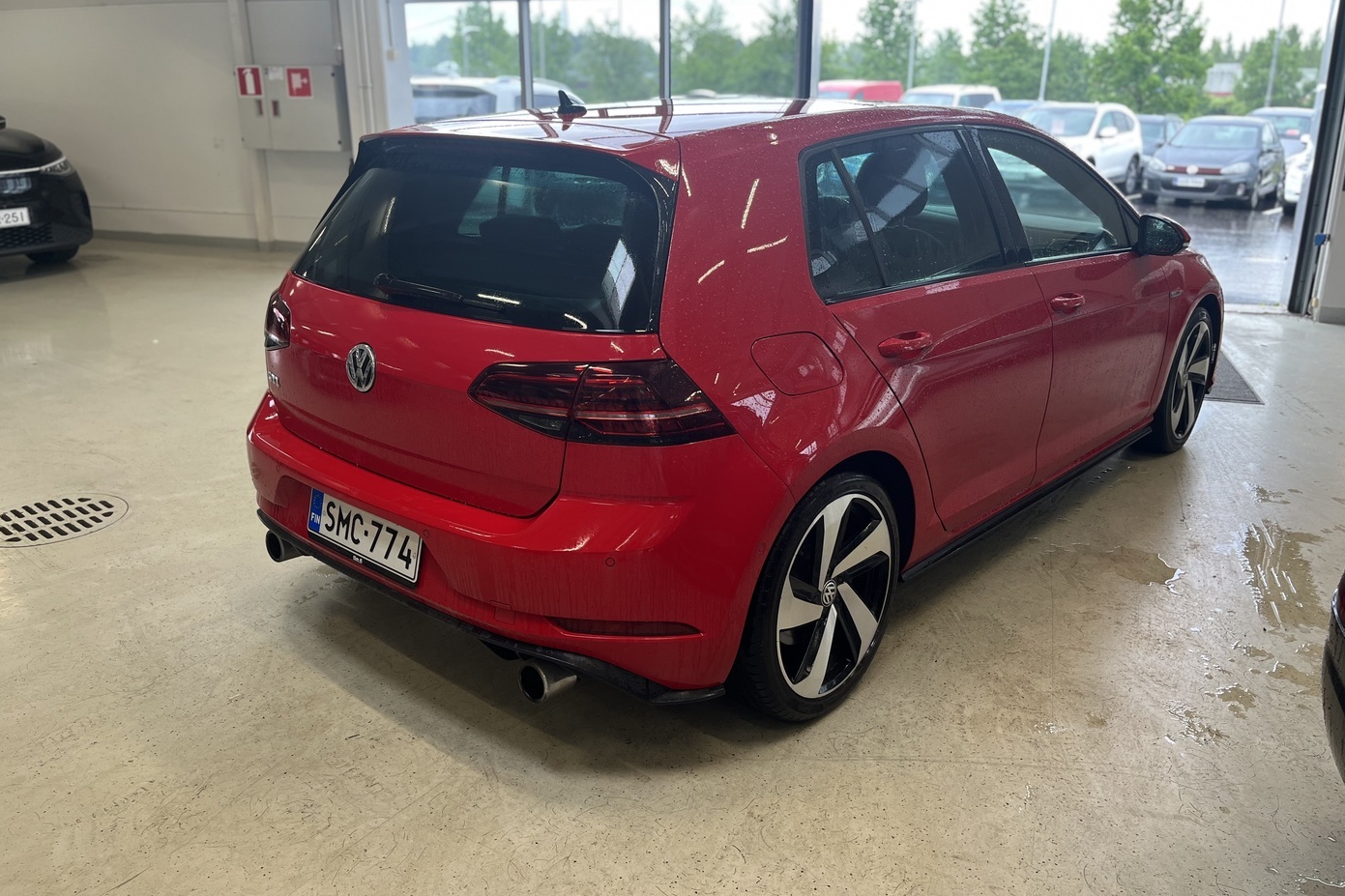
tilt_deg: -18.6
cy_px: 422
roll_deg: +0.4
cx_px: 667
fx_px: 1046
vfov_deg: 46.4
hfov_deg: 65.5
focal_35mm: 28
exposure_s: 1/100
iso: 50
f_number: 1.6
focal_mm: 5.1
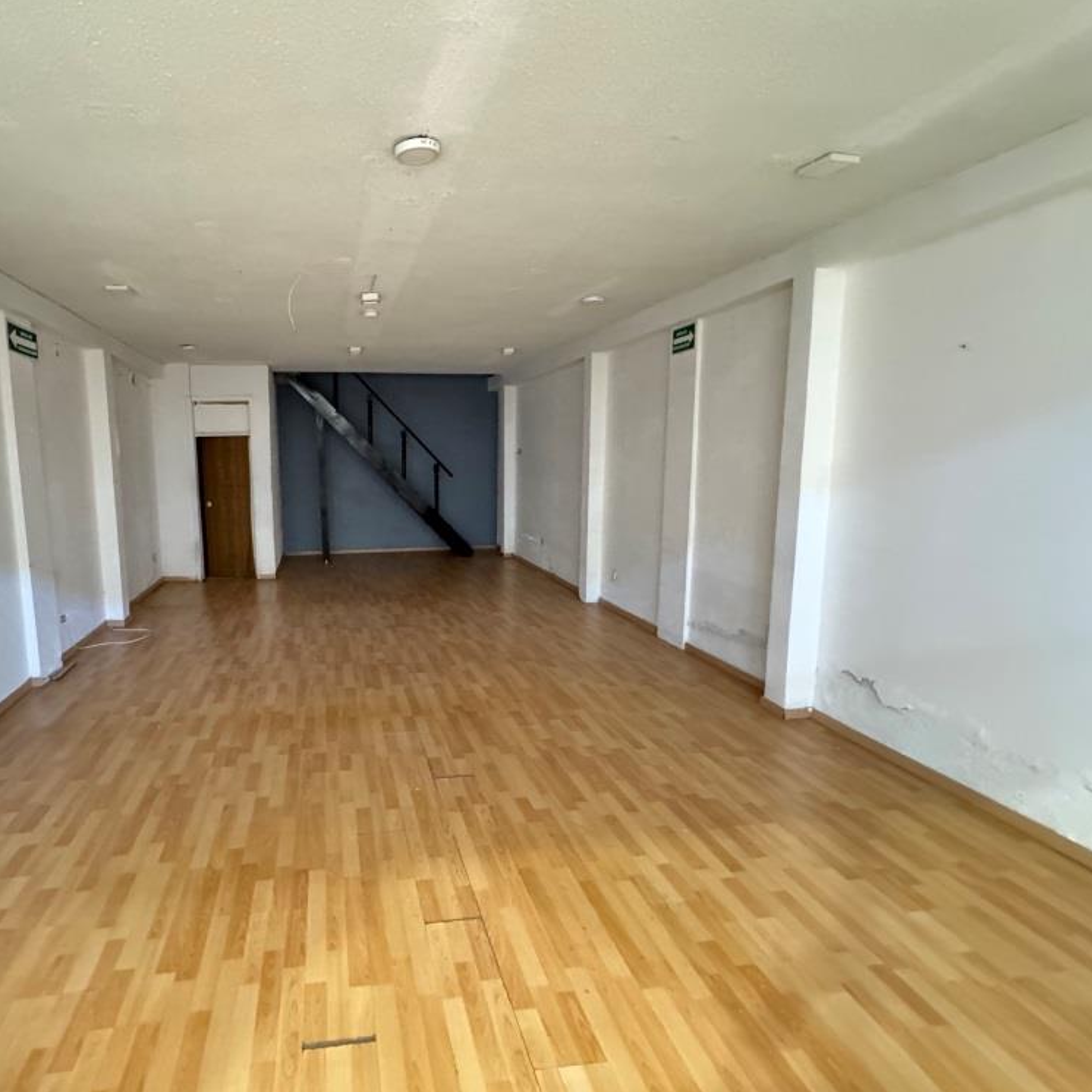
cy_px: 532
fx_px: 607
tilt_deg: -7.7
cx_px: 394
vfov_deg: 84.0
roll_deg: +1.2
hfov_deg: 82.0
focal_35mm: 17
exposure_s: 1/30
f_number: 2.2
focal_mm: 2.22
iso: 1600
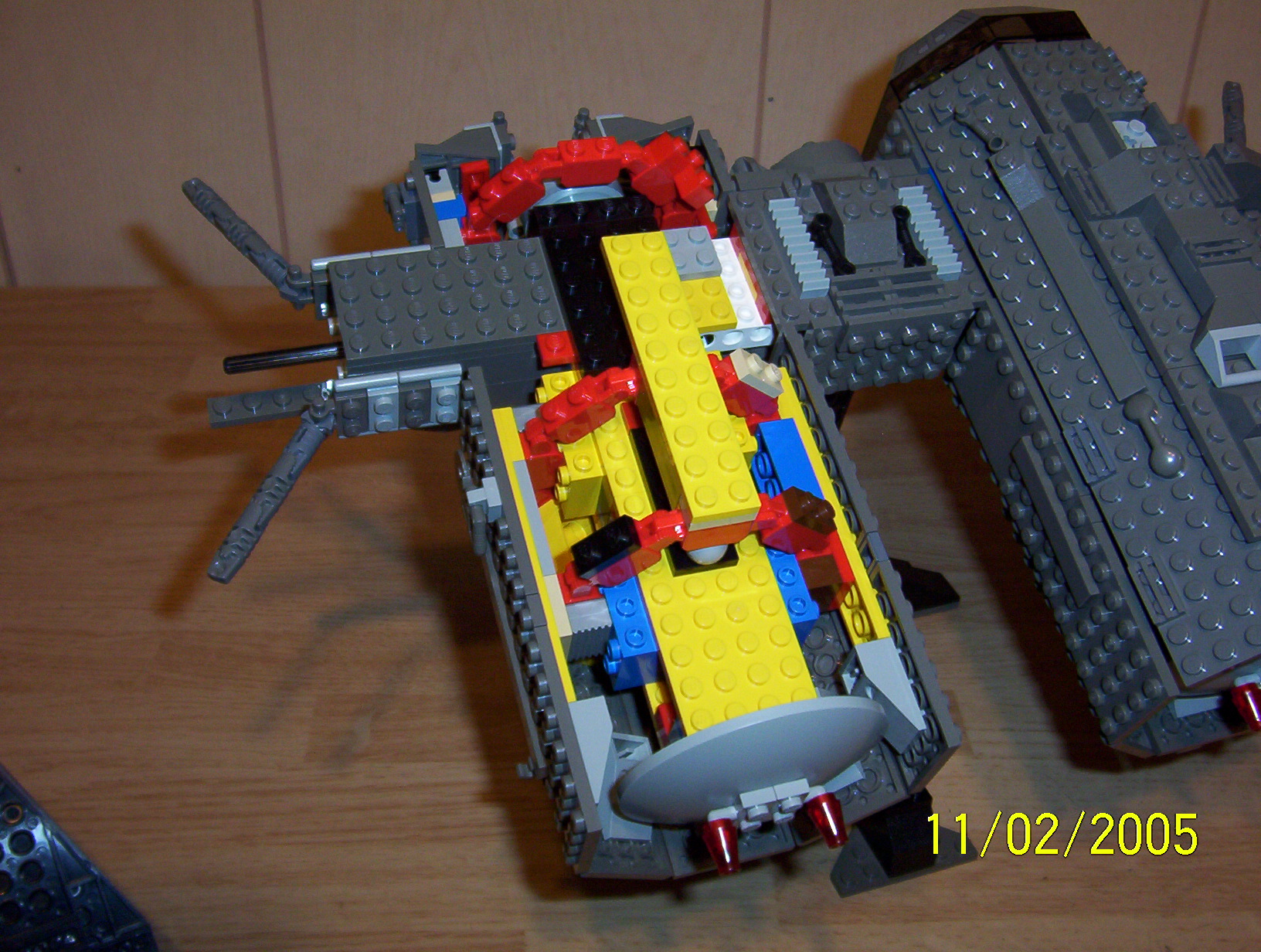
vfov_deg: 39.8
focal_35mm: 36
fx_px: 1315
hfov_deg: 51.2
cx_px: 630
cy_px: 476
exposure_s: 1/30
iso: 140
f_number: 2.76
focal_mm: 5.54
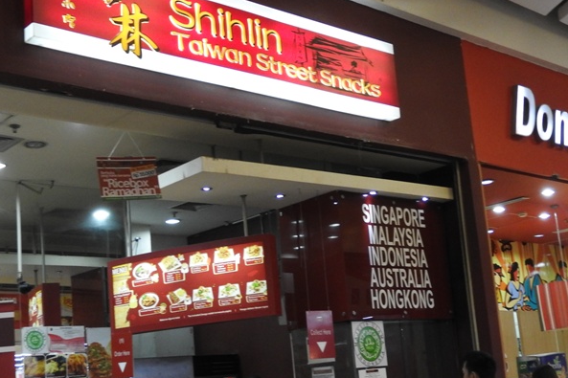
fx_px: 852
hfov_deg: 36.9
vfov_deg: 25.0
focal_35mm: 54
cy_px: 233
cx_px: 286
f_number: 3.6
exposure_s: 1/30
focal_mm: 5.9
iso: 400
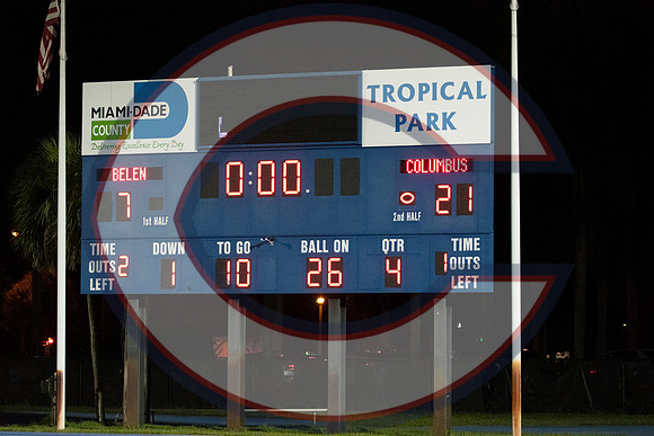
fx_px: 2671
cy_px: 218
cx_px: 327
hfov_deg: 14.0
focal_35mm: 147
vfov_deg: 9.3
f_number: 2.8
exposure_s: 1/1250
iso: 10000
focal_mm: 98
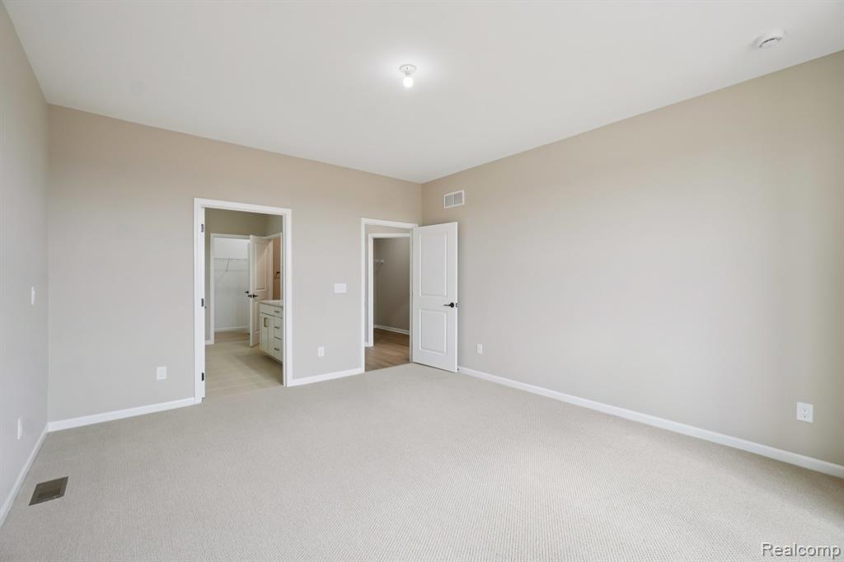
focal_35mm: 15
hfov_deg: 100.4
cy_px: 281
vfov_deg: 77.3
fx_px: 352
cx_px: 422
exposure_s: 1/30
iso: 250
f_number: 8
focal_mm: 10
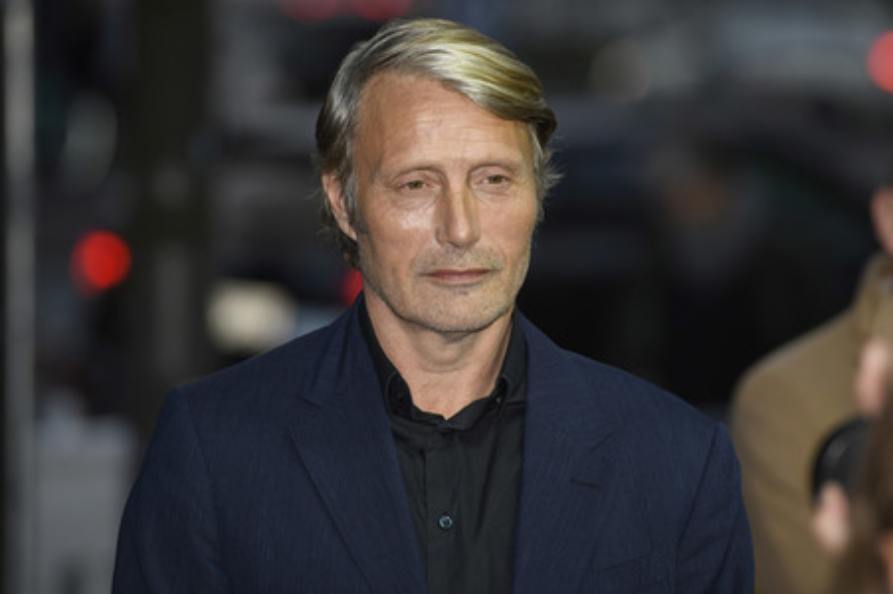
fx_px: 4957
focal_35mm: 200
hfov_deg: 10.3
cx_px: 446
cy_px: 297
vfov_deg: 6.9
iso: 640
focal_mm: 200
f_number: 4
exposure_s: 1/320
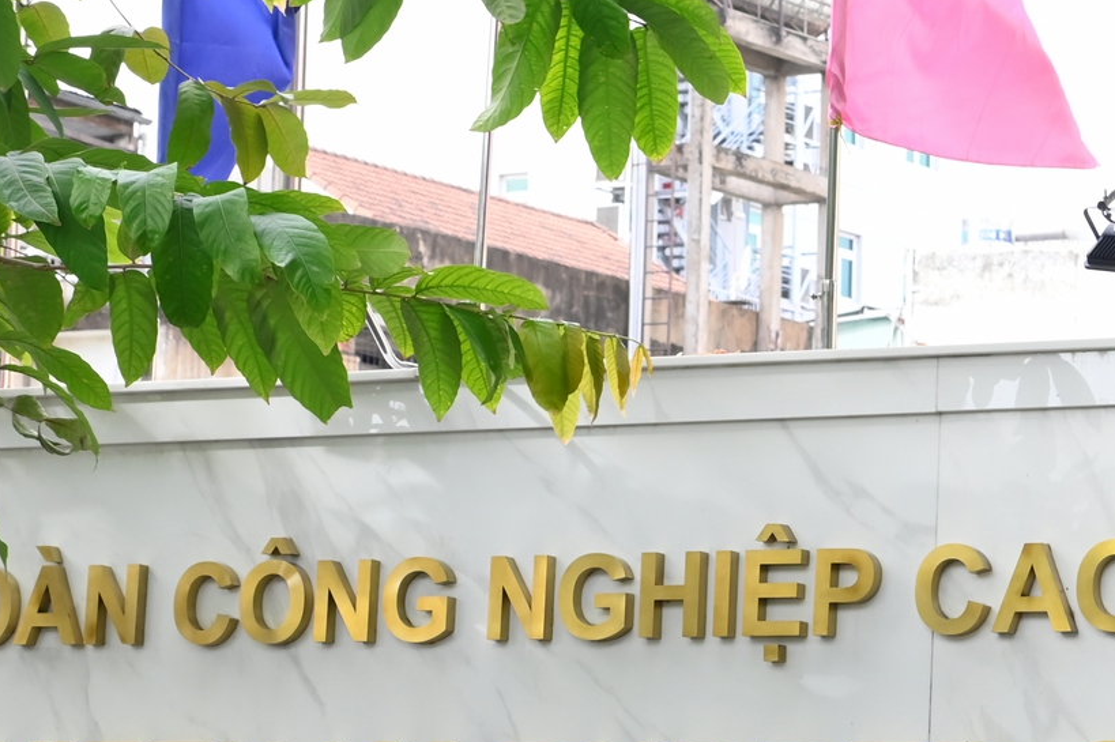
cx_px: 602
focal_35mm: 150
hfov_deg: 13.7
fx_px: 4643
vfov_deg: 9.1
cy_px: 318
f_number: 7.1
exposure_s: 1/200
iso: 800
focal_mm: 48
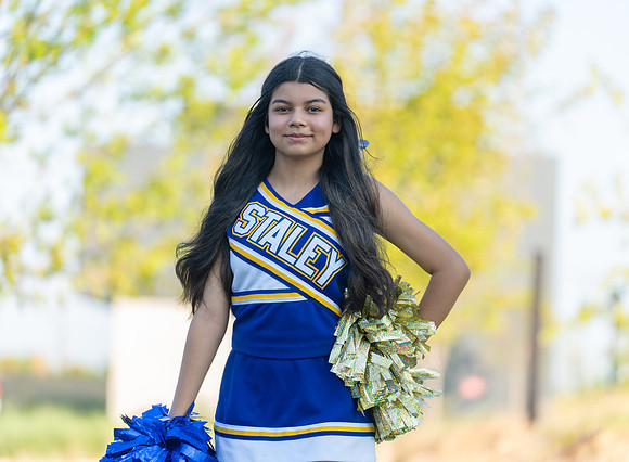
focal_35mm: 149
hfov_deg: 13.3
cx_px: 321
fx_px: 2694
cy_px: 229
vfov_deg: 9.8
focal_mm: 137
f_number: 2.8
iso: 125
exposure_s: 1/400
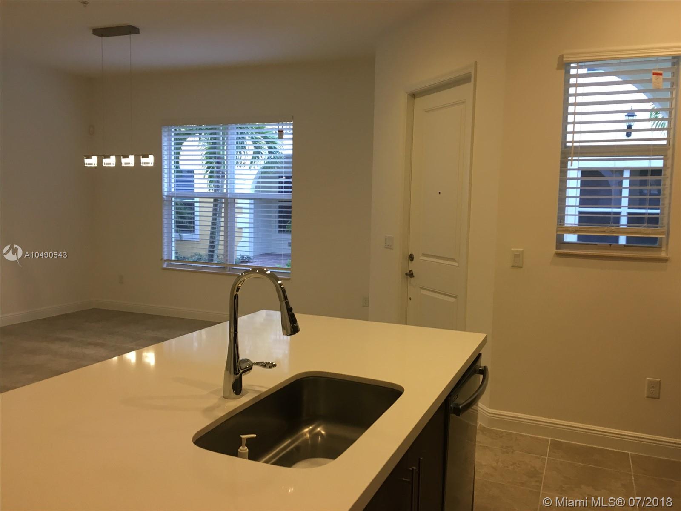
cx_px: 340
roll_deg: -1.3
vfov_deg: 48.2
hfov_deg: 61.7
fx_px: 571
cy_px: 256
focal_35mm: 29
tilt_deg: -3.5
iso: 64
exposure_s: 1/30
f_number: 2.2
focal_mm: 4.15
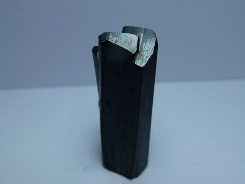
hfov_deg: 51.4
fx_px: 255
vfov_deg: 39.7
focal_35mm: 36
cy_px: 92
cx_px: 122
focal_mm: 6.4
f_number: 4
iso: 100
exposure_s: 1/200
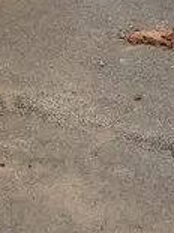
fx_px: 825
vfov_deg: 14.4
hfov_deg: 11.8
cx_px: -18
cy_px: -162
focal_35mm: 123
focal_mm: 4.3
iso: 50
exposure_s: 1/1262
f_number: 2.4
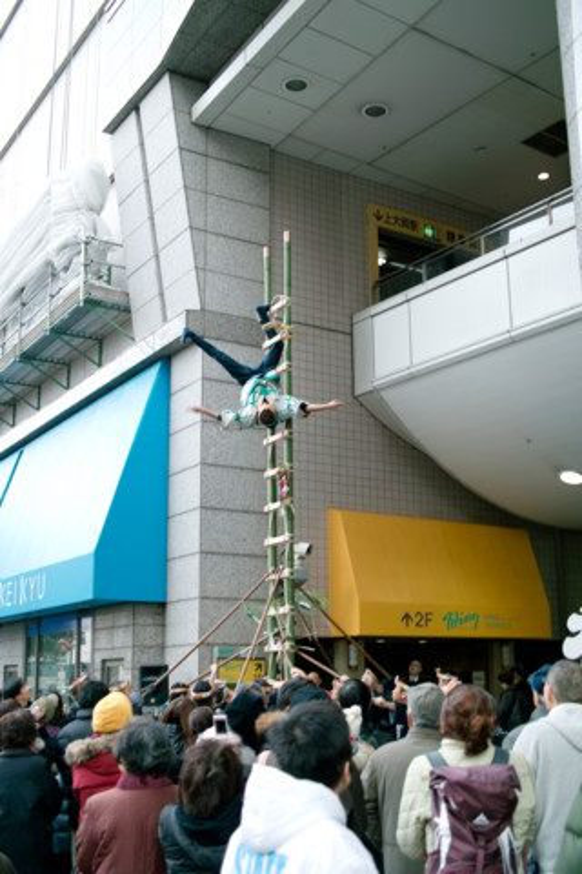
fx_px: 994
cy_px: 437
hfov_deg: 32.6
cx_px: 291
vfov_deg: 47.4
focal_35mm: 41
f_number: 2.8
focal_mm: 24.2
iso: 200
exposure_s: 1/40
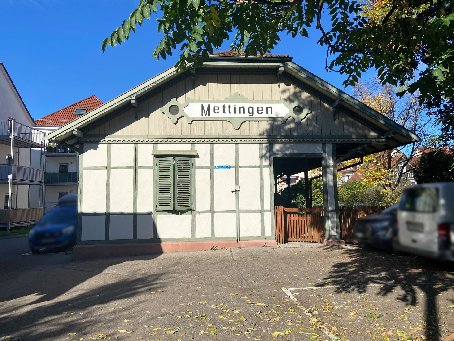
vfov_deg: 53.1
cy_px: 170
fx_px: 341
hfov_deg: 67.3
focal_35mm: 26
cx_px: 227
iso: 32
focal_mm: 4.25
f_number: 1.8
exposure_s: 1/3731
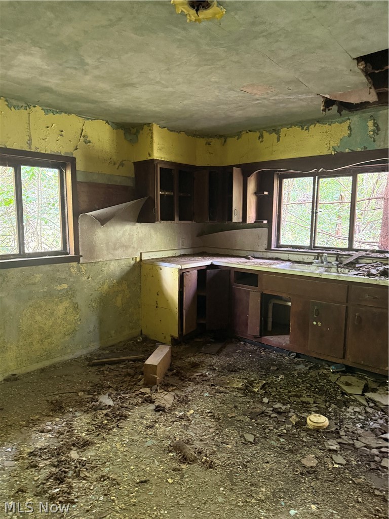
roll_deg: -0.5
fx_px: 360
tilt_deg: -4.9
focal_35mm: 24
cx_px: 194
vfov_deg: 71.6
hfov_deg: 56.8
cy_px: 260
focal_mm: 6.76
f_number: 1.78
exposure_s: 1/38
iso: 1000
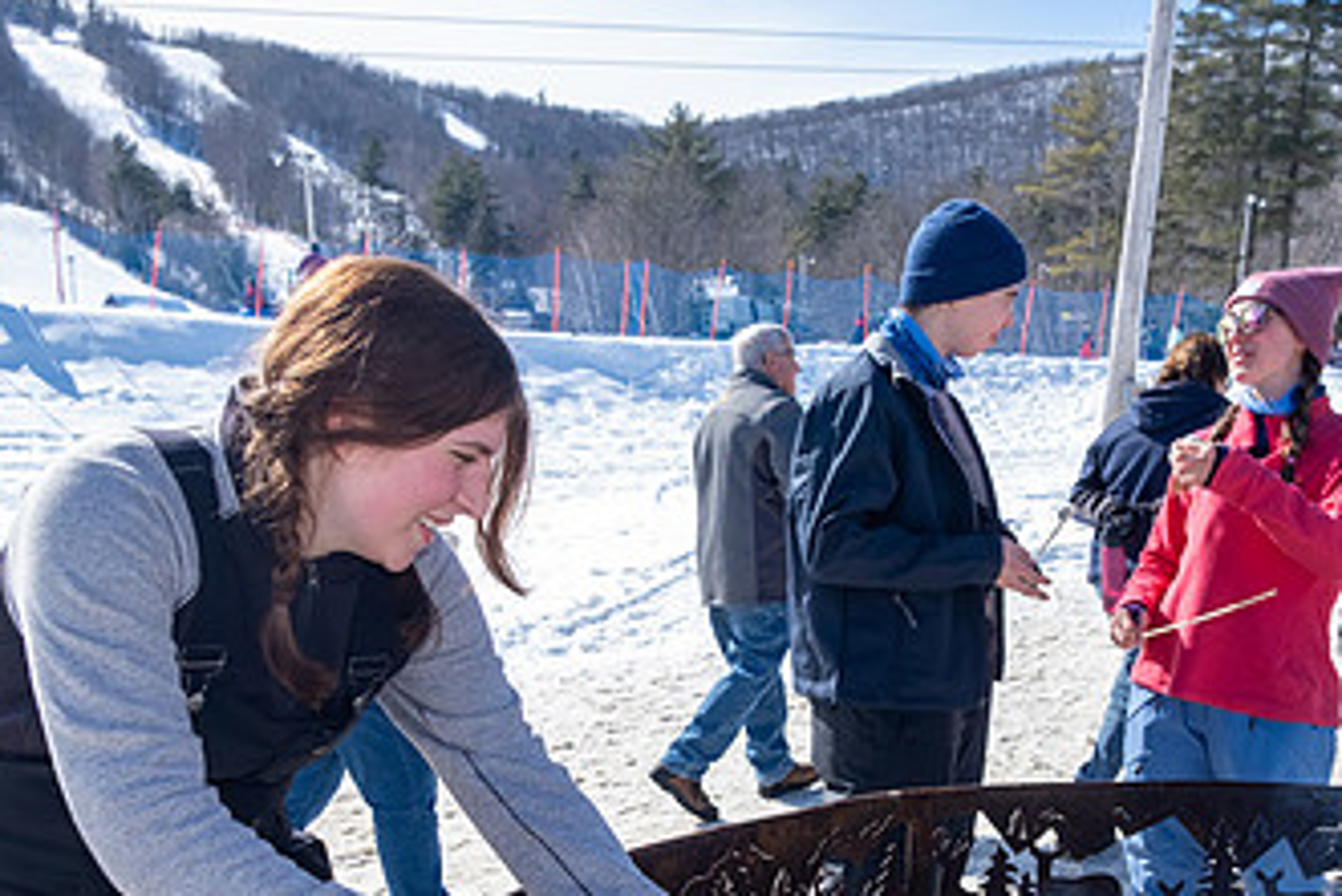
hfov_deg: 46.3
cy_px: 720
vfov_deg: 31.1
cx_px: 766
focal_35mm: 42
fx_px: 1566
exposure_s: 1/1000
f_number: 5
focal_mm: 16
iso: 320
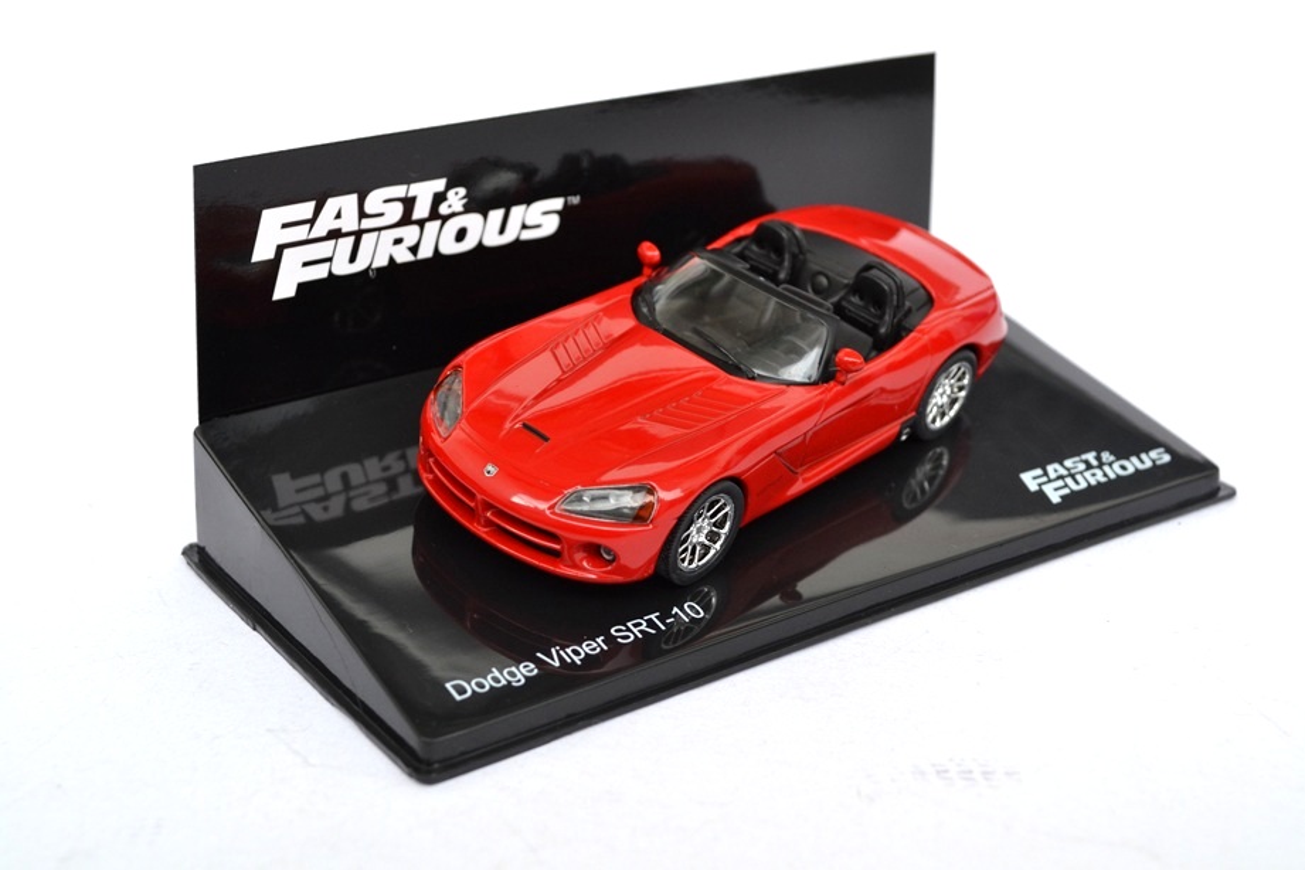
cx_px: 652
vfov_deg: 26.5
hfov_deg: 38.9
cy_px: 435
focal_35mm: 51
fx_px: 1849
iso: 400
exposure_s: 1/60
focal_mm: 34
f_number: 8
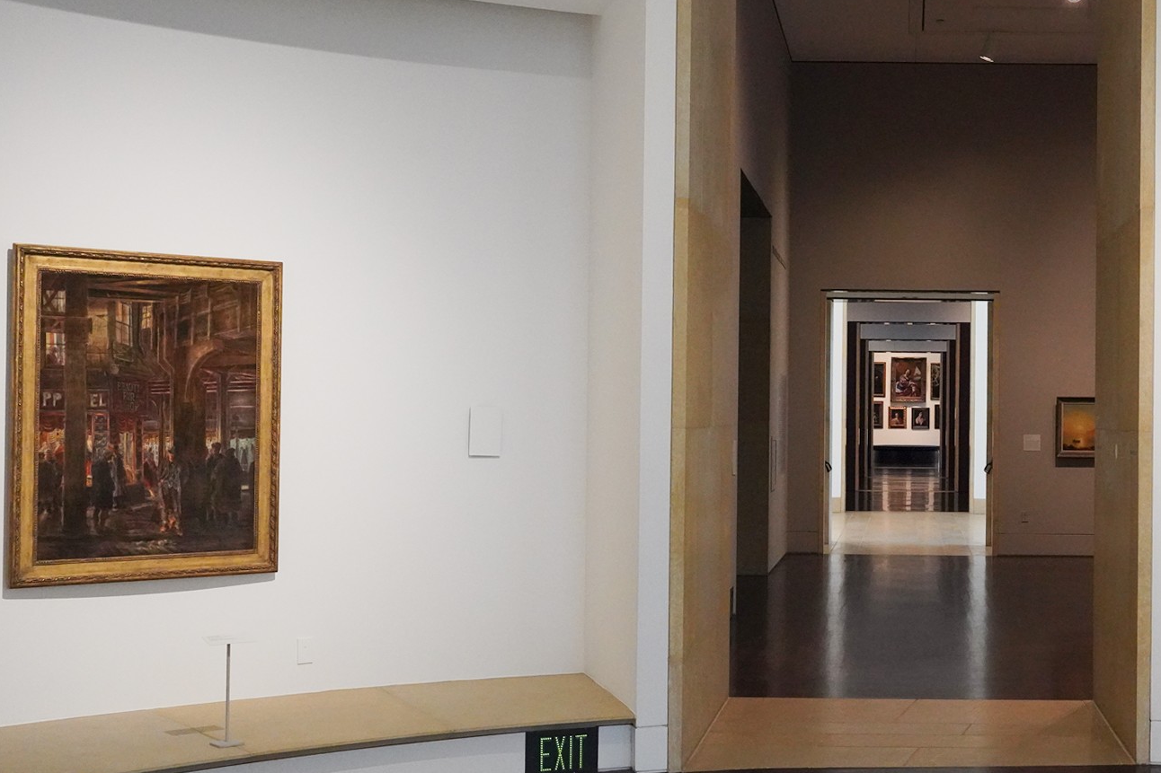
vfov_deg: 28.1
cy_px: 388
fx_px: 1548
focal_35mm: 48
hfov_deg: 40.0
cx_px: 864
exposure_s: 1/100
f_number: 9
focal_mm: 31
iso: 8000
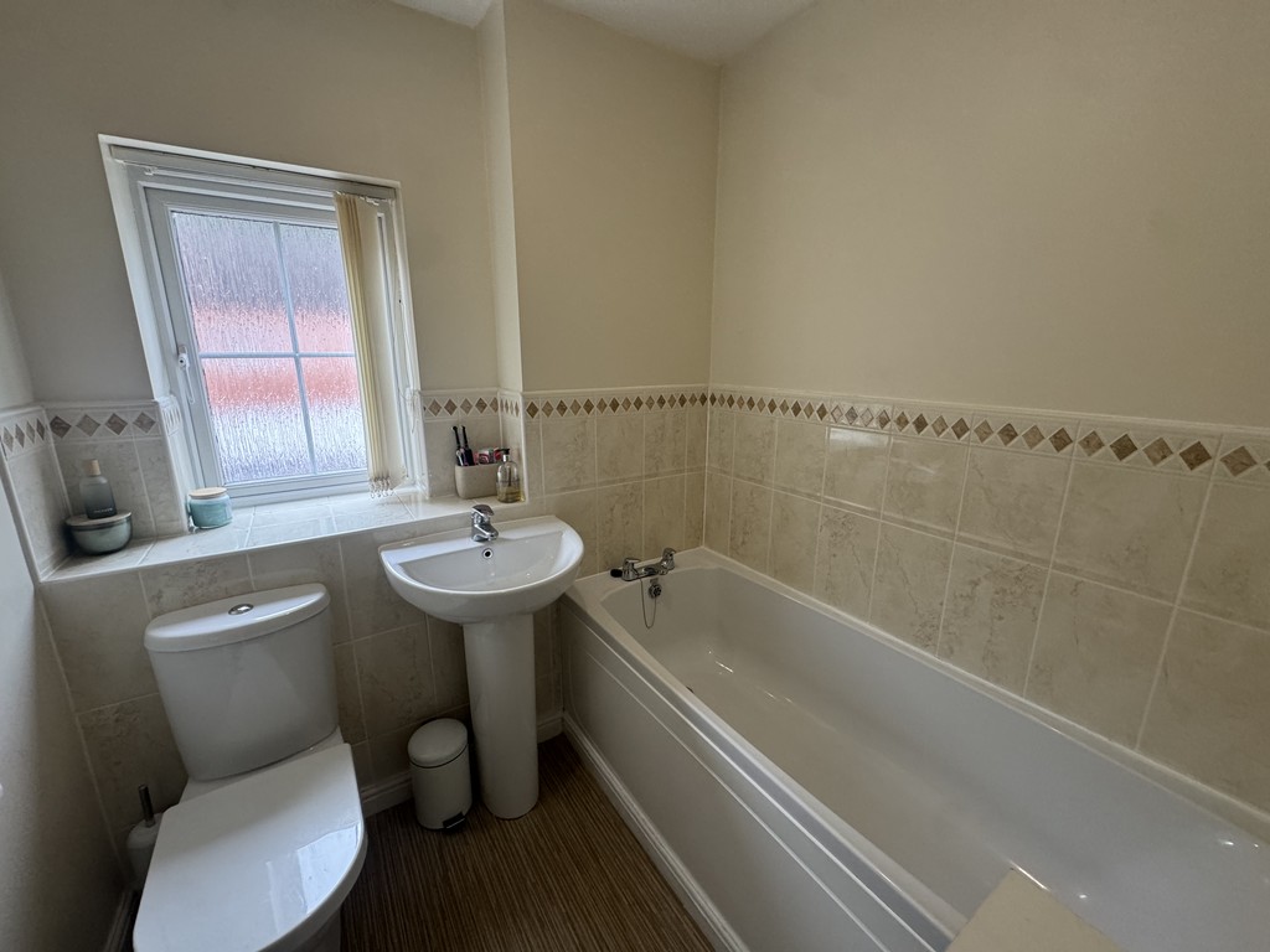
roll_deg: +1.4
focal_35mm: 14
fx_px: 514
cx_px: 635
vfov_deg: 85.7
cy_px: 476
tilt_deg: -14.6
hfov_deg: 102.1
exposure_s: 1/99
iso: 250
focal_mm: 2.22
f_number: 2.2
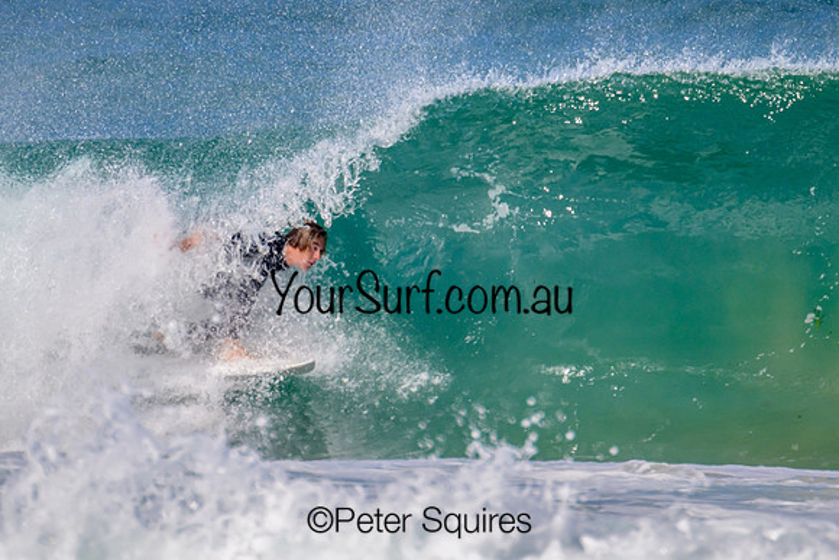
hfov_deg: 1.9
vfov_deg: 1.3
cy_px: 247
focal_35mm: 1090
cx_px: 411
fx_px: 25412
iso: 800
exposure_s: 1/2000
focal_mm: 800
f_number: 11
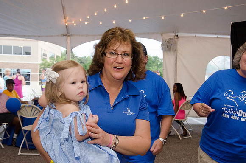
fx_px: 358
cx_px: 123
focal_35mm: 52
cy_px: 82
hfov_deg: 37.9
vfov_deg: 25.6
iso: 800
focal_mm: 35
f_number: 8
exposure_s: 1/60
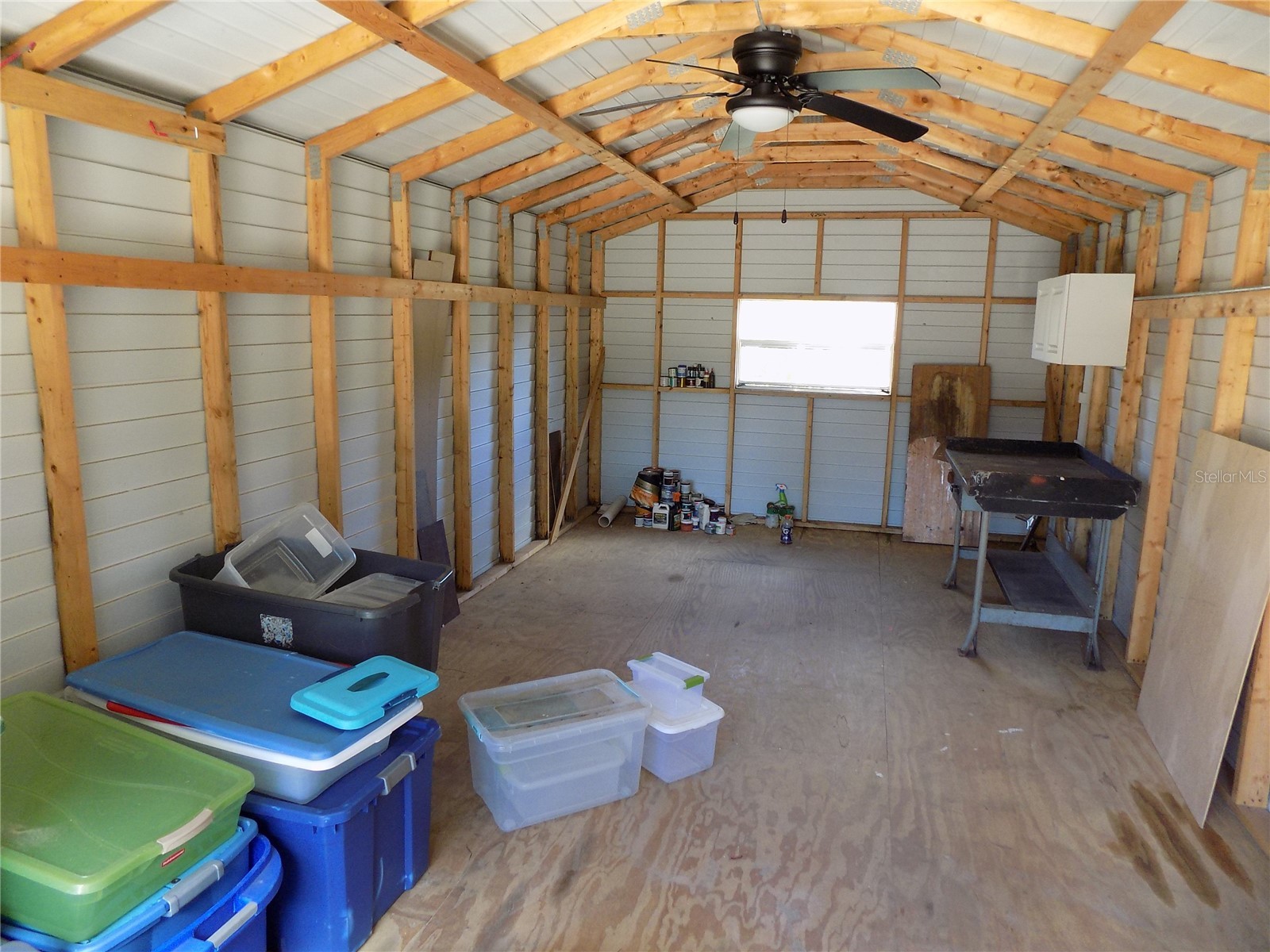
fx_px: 844
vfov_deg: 58.9
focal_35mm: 23
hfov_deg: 73.9
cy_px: 476
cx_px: 635
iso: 140
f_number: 3.1
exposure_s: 1/30
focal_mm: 4
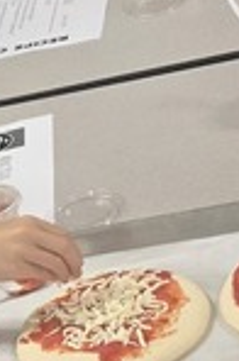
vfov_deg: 11.9
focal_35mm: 166
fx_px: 1661
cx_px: 239
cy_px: 517
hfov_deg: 8.2
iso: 320
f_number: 1.8
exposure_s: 1/120
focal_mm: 5.4
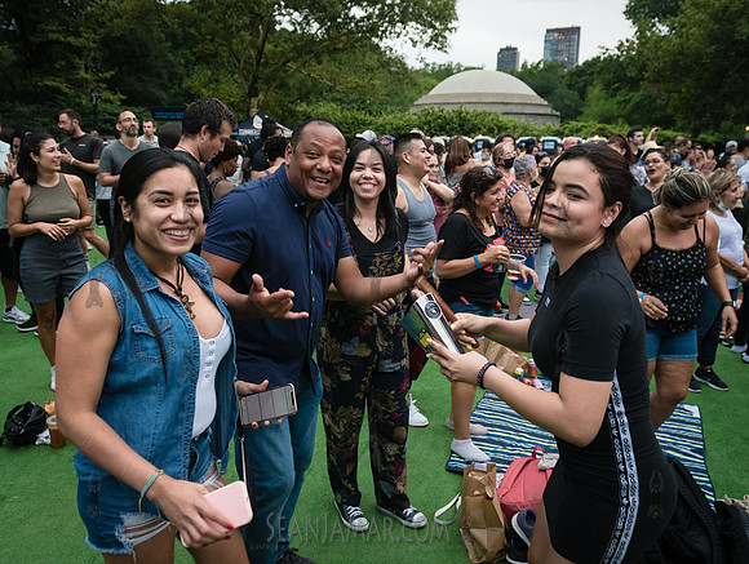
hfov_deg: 64.3
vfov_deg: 50.6
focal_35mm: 28
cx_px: 373
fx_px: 596
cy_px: 266
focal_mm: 24
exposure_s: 1/125
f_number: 4
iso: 3200
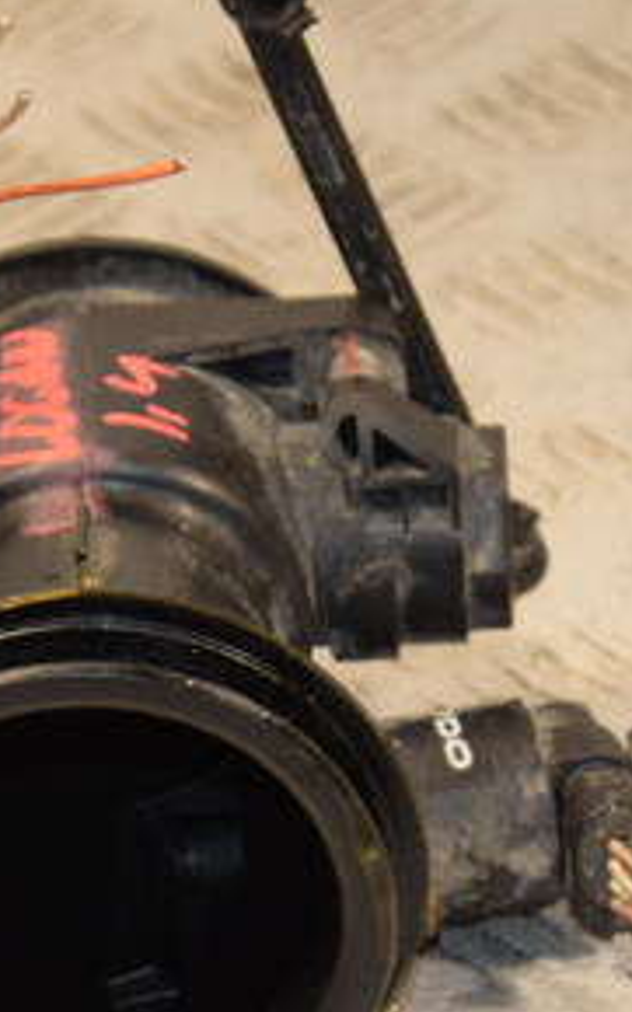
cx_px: 66
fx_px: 7422
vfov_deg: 7.8
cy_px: 680
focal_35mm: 269
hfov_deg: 4.9
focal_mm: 85
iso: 800
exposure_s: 1/200
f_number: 6.3
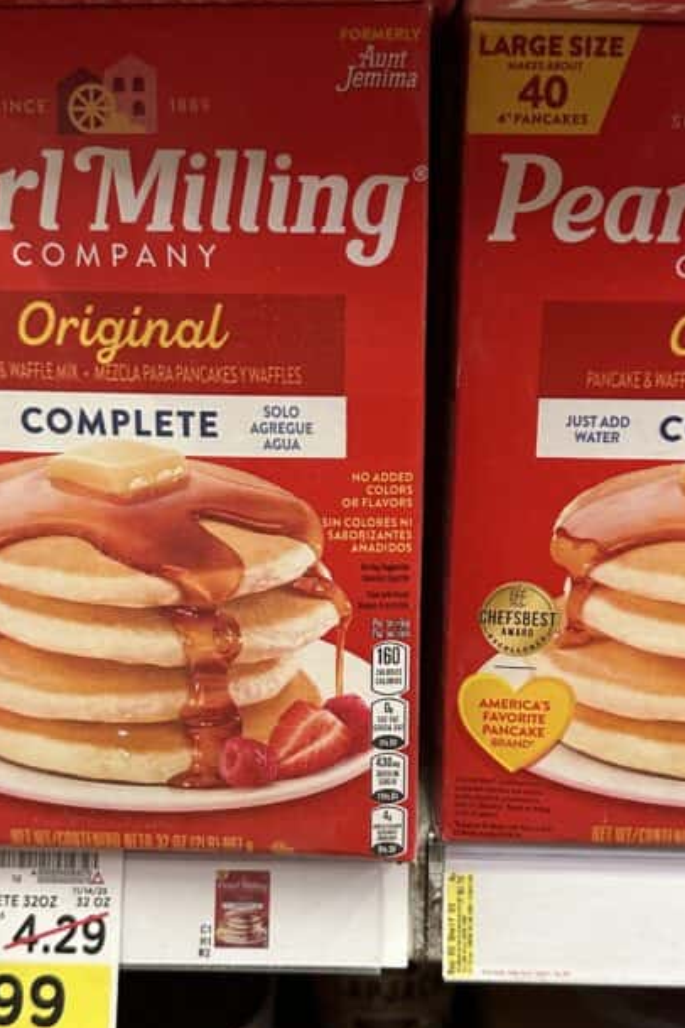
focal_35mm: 42
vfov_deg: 46.3
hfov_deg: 31.9
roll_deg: +0.0
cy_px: 591
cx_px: 361
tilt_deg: -17.3
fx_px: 1199
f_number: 1.78
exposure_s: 1/60
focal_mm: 6.86
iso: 320
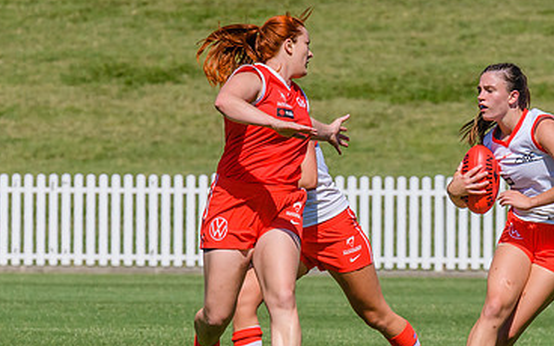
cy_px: 194
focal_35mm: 919
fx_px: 13875
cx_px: 352
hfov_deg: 2.3
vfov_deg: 1.4
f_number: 9
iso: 800
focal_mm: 280
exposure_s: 1/2000
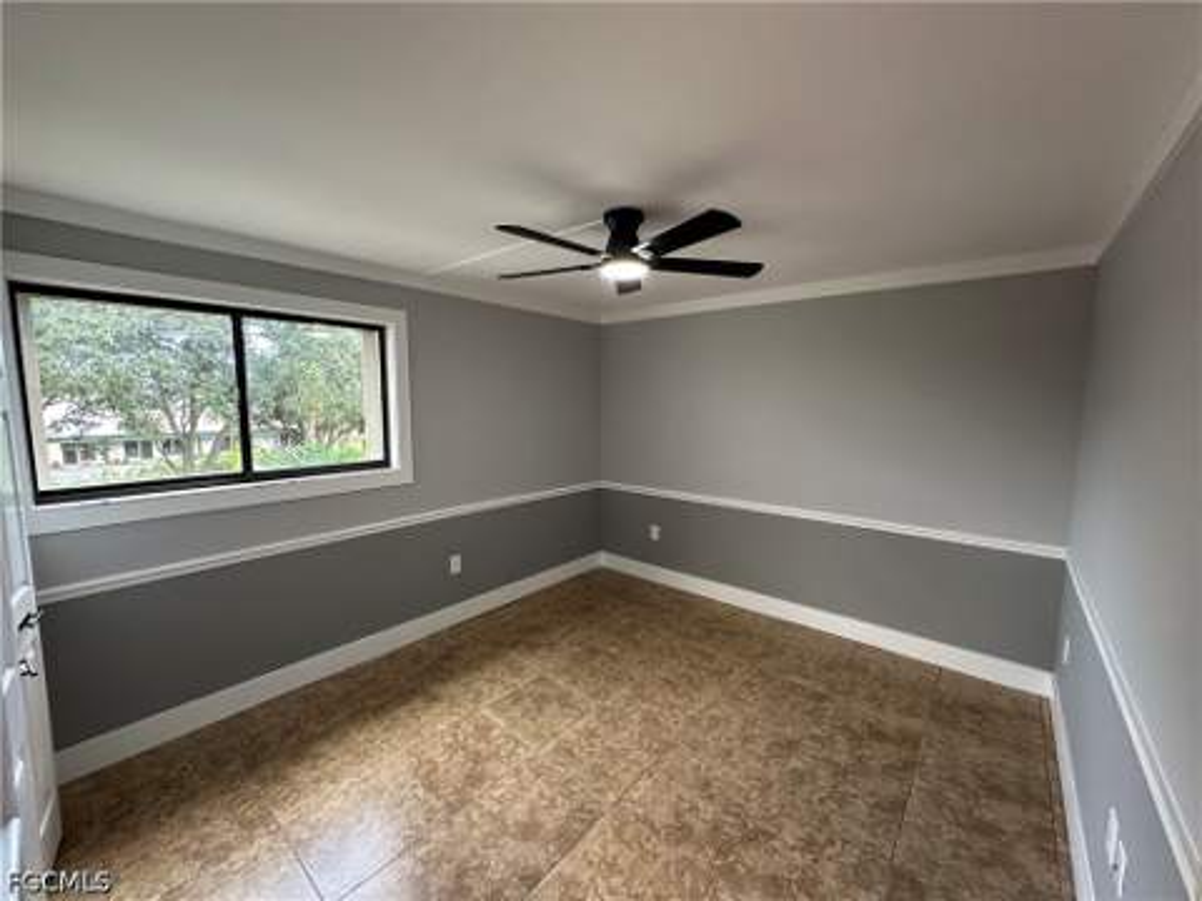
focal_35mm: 14
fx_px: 486
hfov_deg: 102.1
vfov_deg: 85.7
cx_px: 601
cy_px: 450
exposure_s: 1/60
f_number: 2.2
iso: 160
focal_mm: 2.22
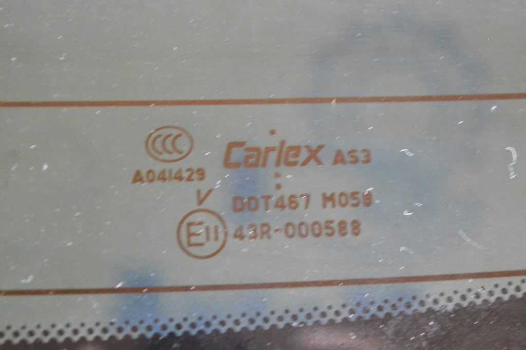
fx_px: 1204
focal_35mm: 82
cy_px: 175
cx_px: 263
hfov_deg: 24.6
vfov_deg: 16.5
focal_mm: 55
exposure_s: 1/20
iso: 6400
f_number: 5.6
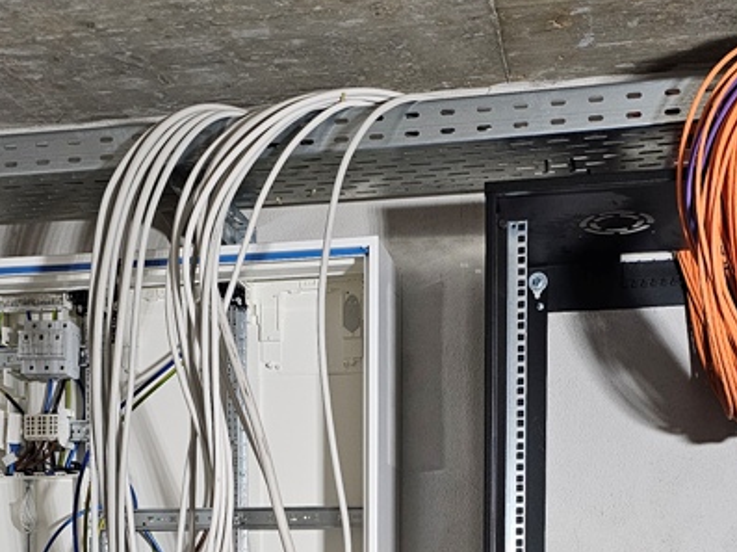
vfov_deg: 23.0
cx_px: 386
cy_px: 671
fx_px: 1234
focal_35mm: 58
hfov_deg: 33.3
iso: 400
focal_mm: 6.3
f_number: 1.7
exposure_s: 1/100
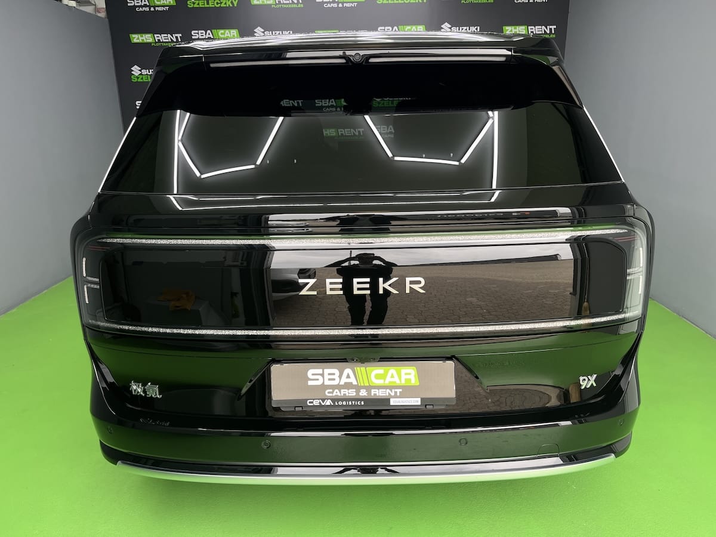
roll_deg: +0.6
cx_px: 358
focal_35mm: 26
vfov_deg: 53.1
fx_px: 538
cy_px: 268
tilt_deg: -16.7
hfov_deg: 67.3
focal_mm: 5.1
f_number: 1.6
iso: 50
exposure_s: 1/122
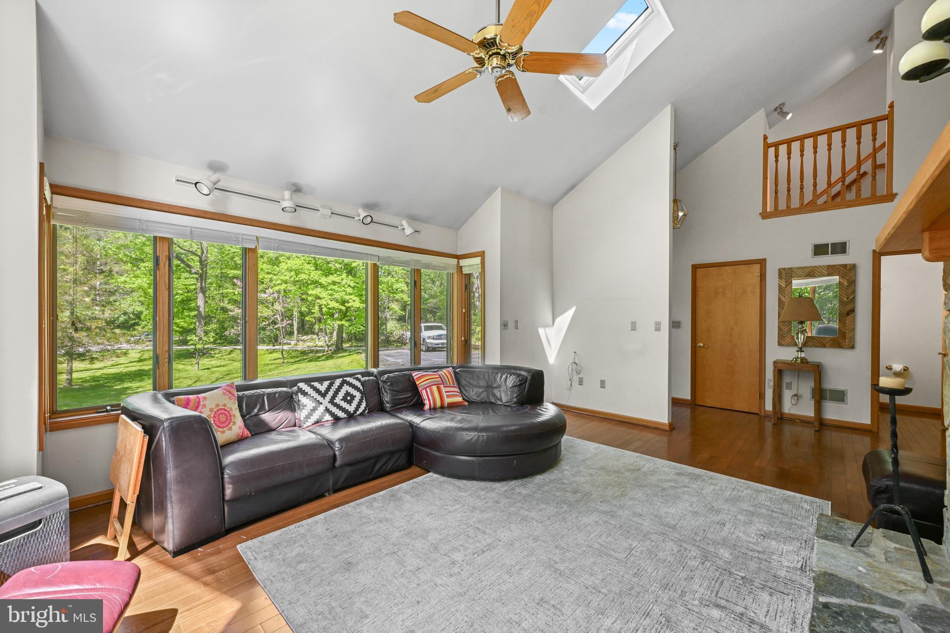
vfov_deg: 81.2
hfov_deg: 104.3
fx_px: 369
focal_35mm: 14
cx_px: 475
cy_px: 316
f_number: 8
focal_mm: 14
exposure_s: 1/25
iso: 400
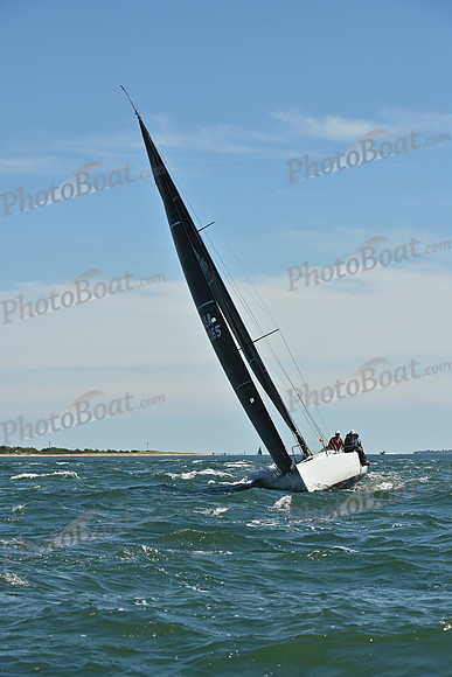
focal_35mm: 120
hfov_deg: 11.4
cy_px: 338
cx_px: 226
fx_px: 2258
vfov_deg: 17.1
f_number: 9
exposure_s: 1/1600
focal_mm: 120
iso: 320
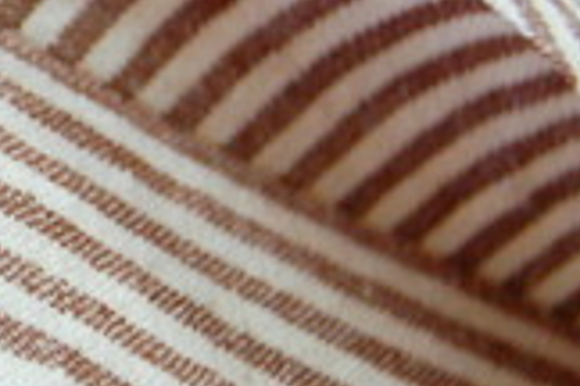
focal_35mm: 167
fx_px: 2690
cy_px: 27
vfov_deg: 8.2
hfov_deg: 11.5
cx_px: -408
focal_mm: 30
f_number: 4.5
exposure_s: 1/80
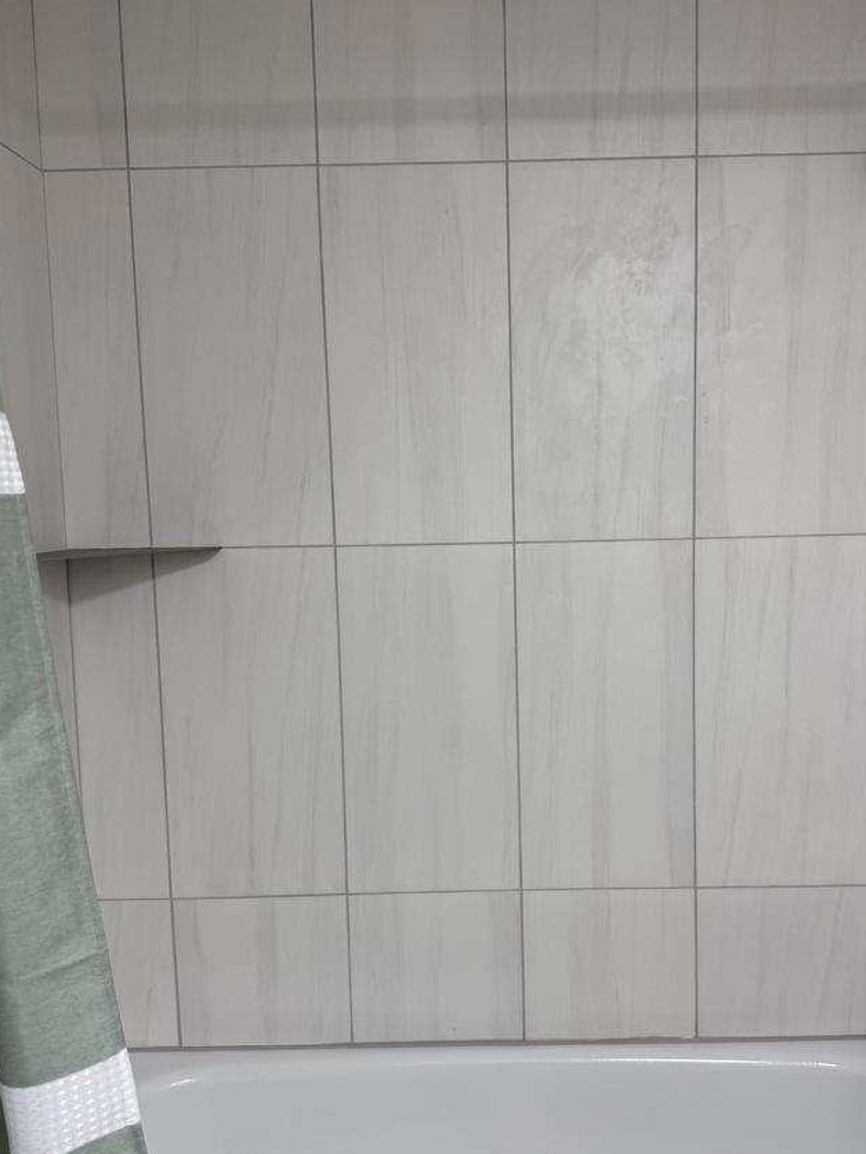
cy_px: 614
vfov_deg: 58.3
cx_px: 508
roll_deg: +0.4
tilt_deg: -6.4
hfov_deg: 45.3
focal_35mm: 31
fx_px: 1034
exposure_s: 1/120
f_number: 1.78
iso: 125
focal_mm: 6.76
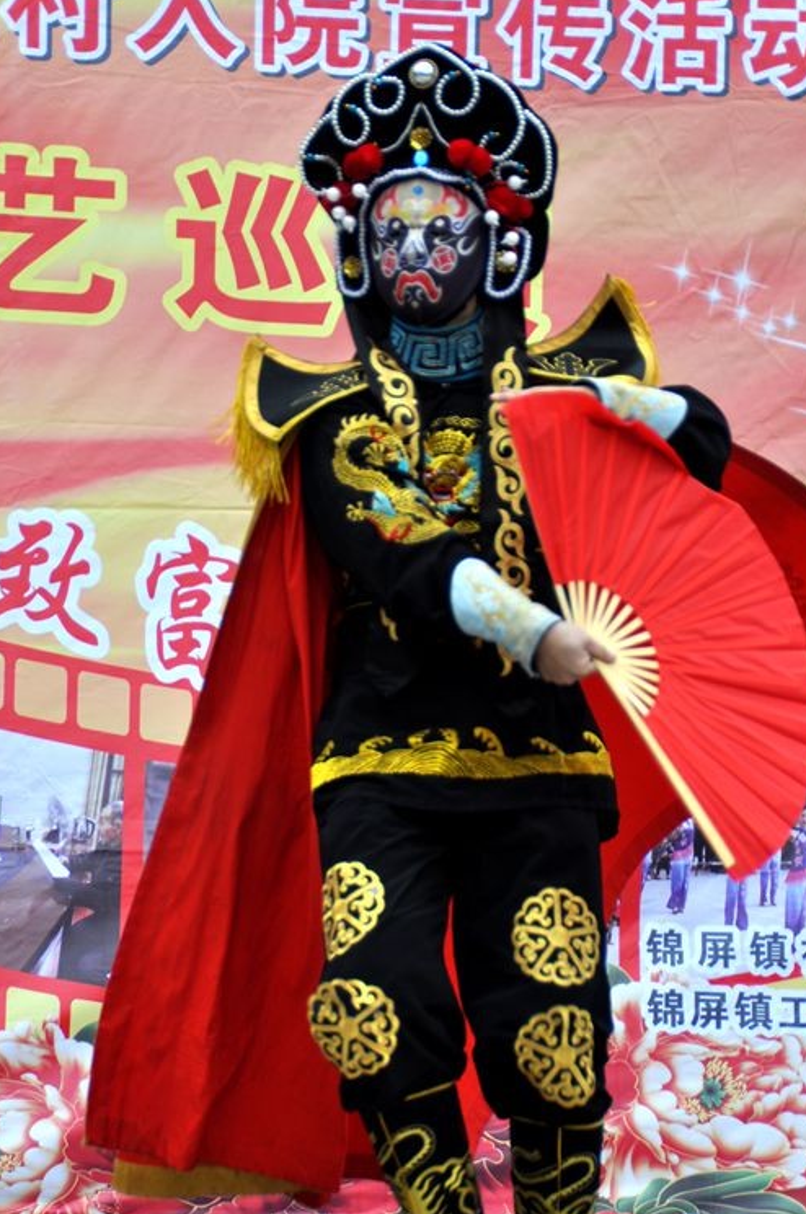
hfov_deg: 10.0
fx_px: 4600
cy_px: 676
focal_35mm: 137
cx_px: 405
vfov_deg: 15.0
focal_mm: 75
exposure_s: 1/320
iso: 200
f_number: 5.6
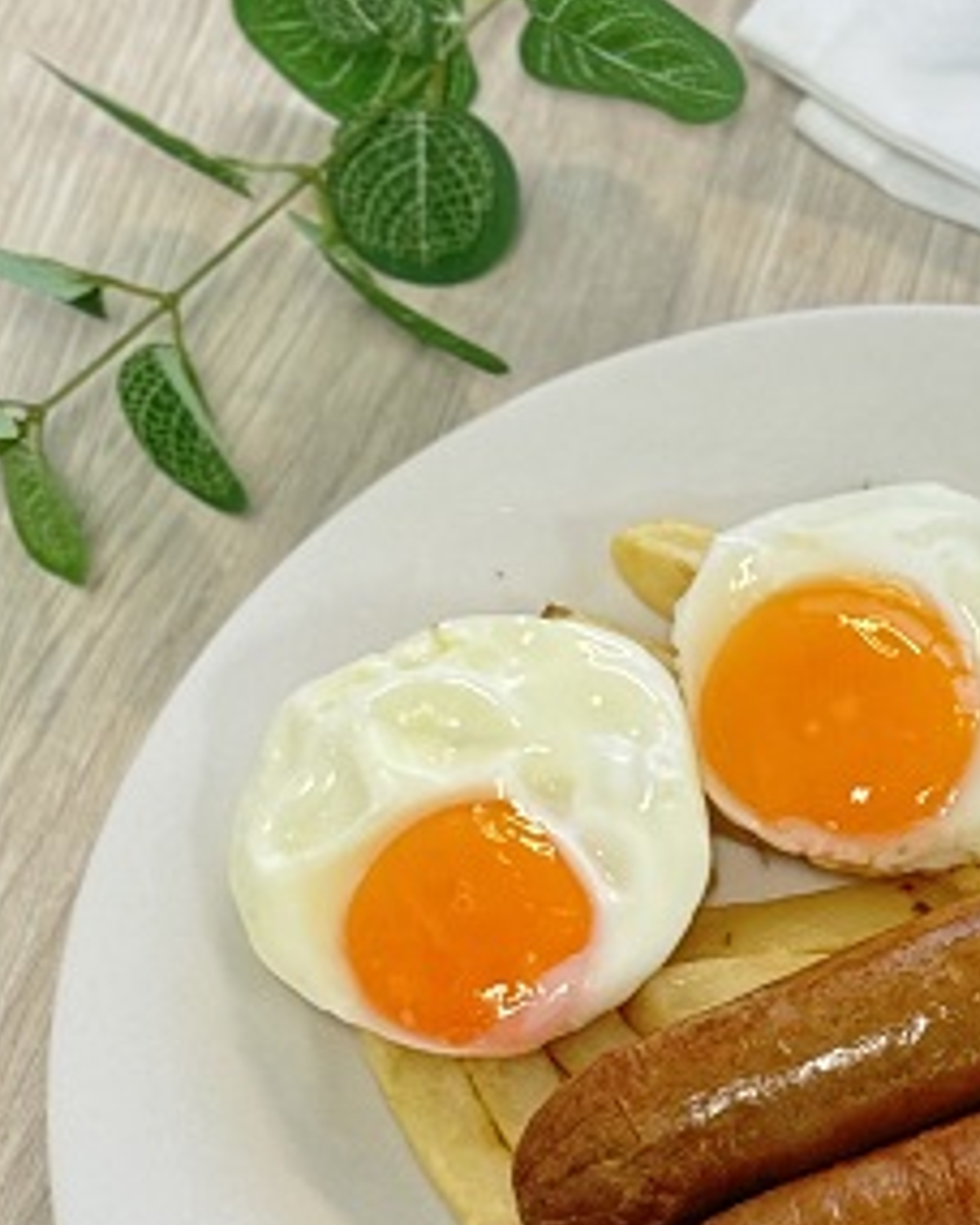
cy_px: 933
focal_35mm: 126
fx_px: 4568
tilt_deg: -66.9
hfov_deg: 12.1
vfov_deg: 15.2
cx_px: 969
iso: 160
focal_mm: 6.76
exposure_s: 1/50
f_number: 1.78
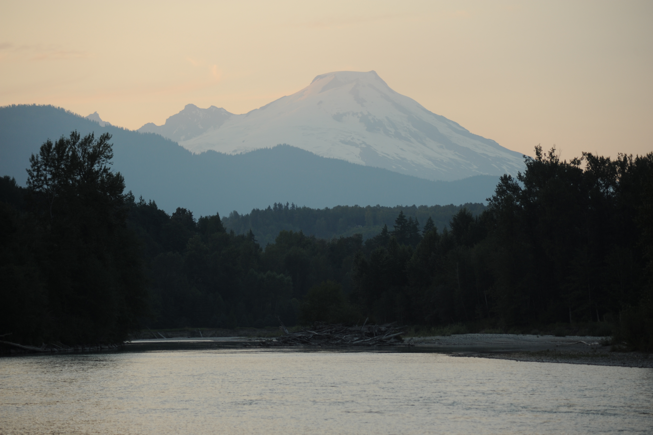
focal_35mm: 135
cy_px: 218
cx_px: 326
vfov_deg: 10.1
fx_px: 2447
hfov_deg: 15.2
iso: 400
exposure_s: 1/160
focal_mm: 135
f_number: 4.5
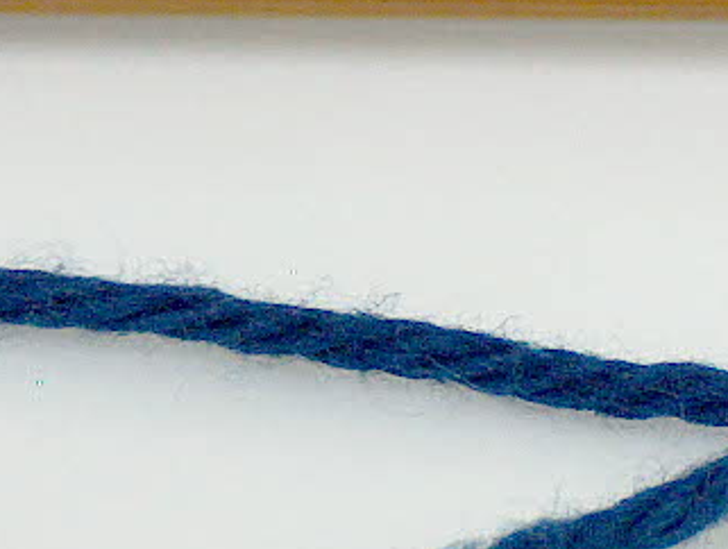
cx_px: 1023
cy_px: 202
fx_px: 8428
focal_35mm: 400
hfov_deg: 4.9
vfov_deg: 3.7
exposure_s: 1/30.6
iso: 200
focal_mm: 20.29
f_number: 2.9
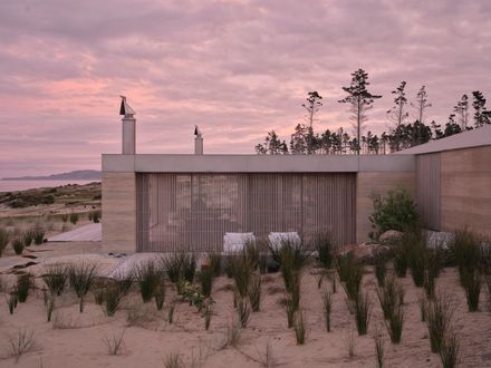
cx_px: 246
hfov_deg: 51.4
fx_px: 511
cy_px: 184
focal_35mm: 36
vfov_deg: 39.7
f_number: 16
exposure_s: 1
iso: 160
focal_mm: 45
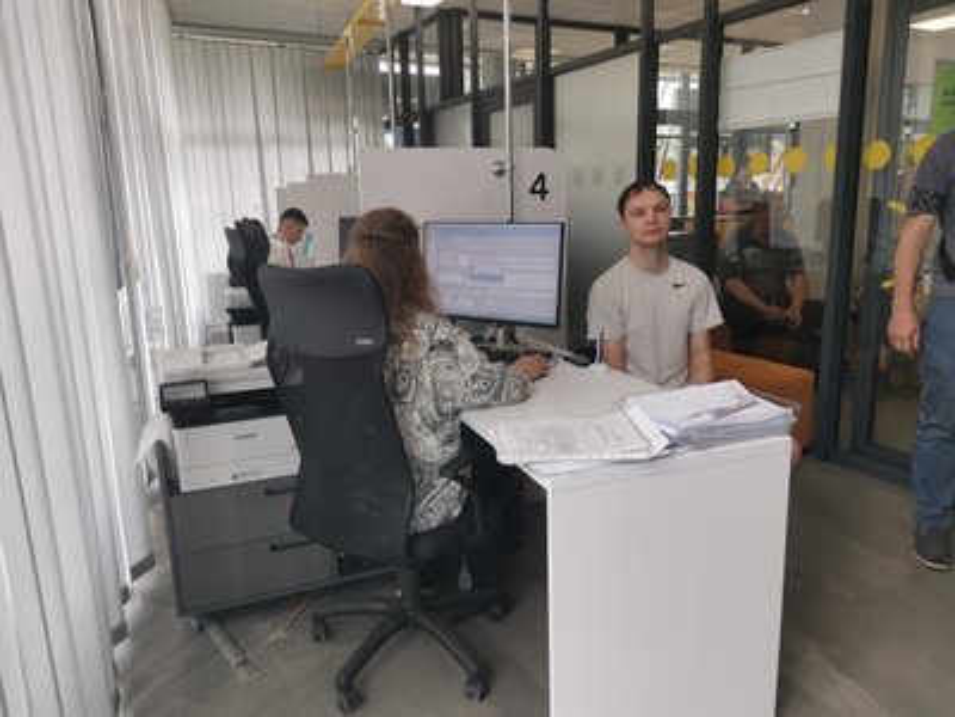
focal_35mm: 26
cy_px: 358
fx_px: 717
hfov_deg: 67.3
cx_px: 478
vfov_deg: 53.1
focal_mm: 4.75
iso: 80
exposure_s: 1/100
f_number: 1.8
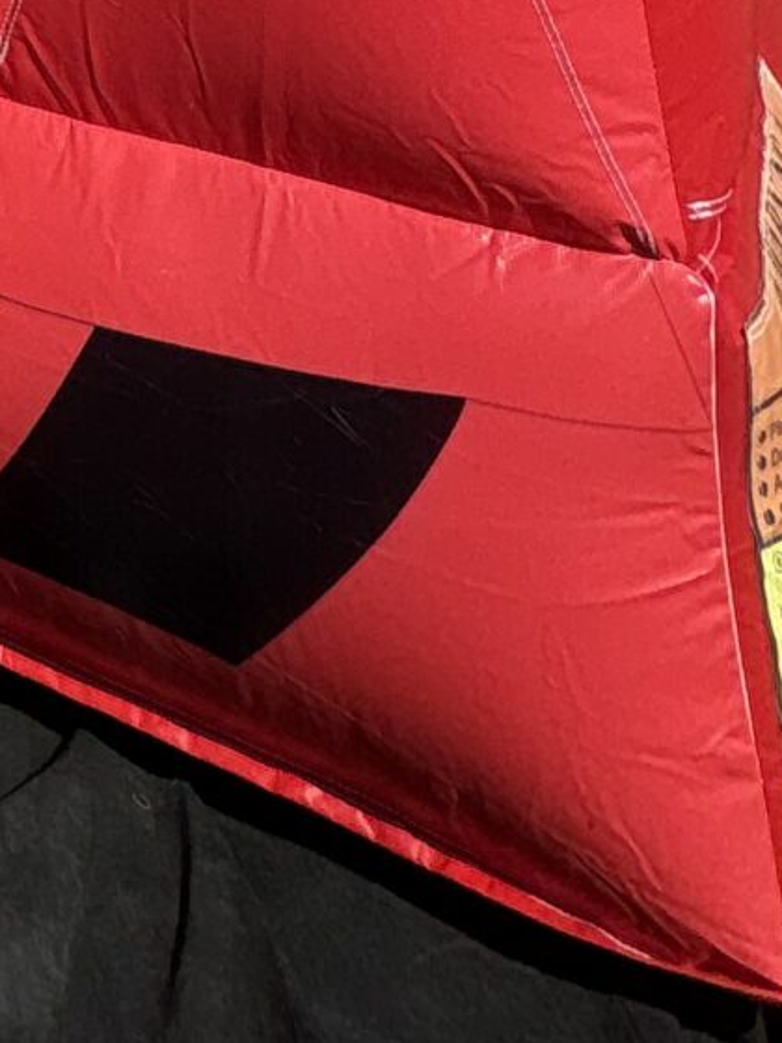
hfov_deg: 17.9
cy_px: -1250
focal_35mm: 64
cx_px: -659
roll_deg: +1.1
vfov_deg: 17.0
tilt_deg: +12.1
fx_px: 1928
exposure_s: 1/2770
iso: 50
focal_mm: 2.22
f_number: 2.2
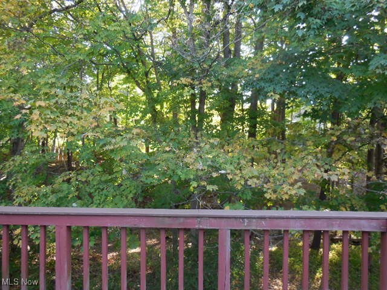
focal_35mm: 25
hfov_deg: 69.4
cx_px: 194
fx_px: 279
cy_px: 145
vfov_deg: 54.9
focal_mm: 4.5
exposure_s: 1/40
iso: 125
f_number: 3.1
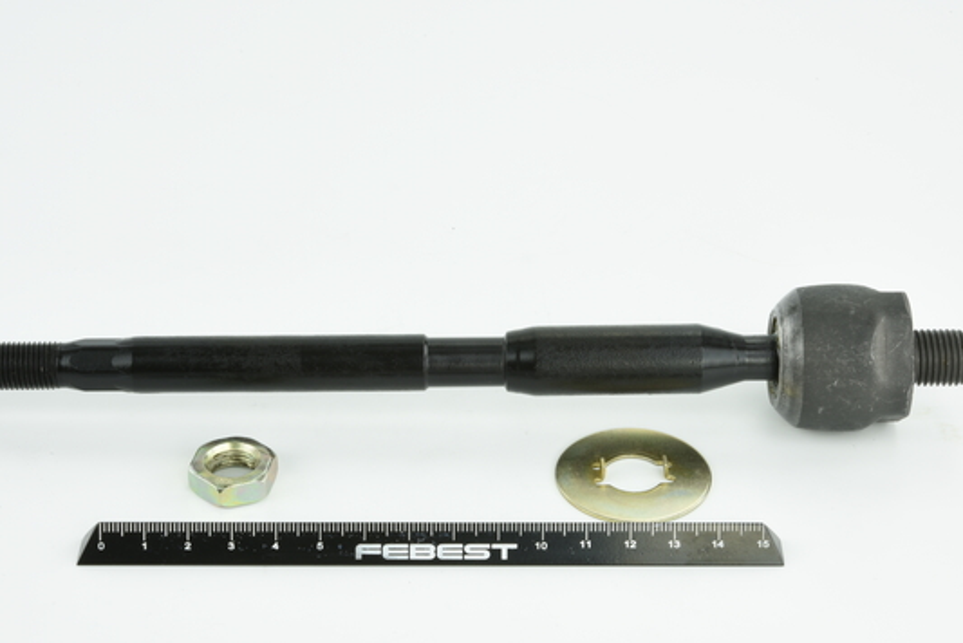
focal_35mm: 81
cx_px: 448
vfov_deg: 16.8
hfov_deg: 25.0
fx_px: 2168
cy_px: 410
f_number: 32
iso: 64
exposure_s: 1/2
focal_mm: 60
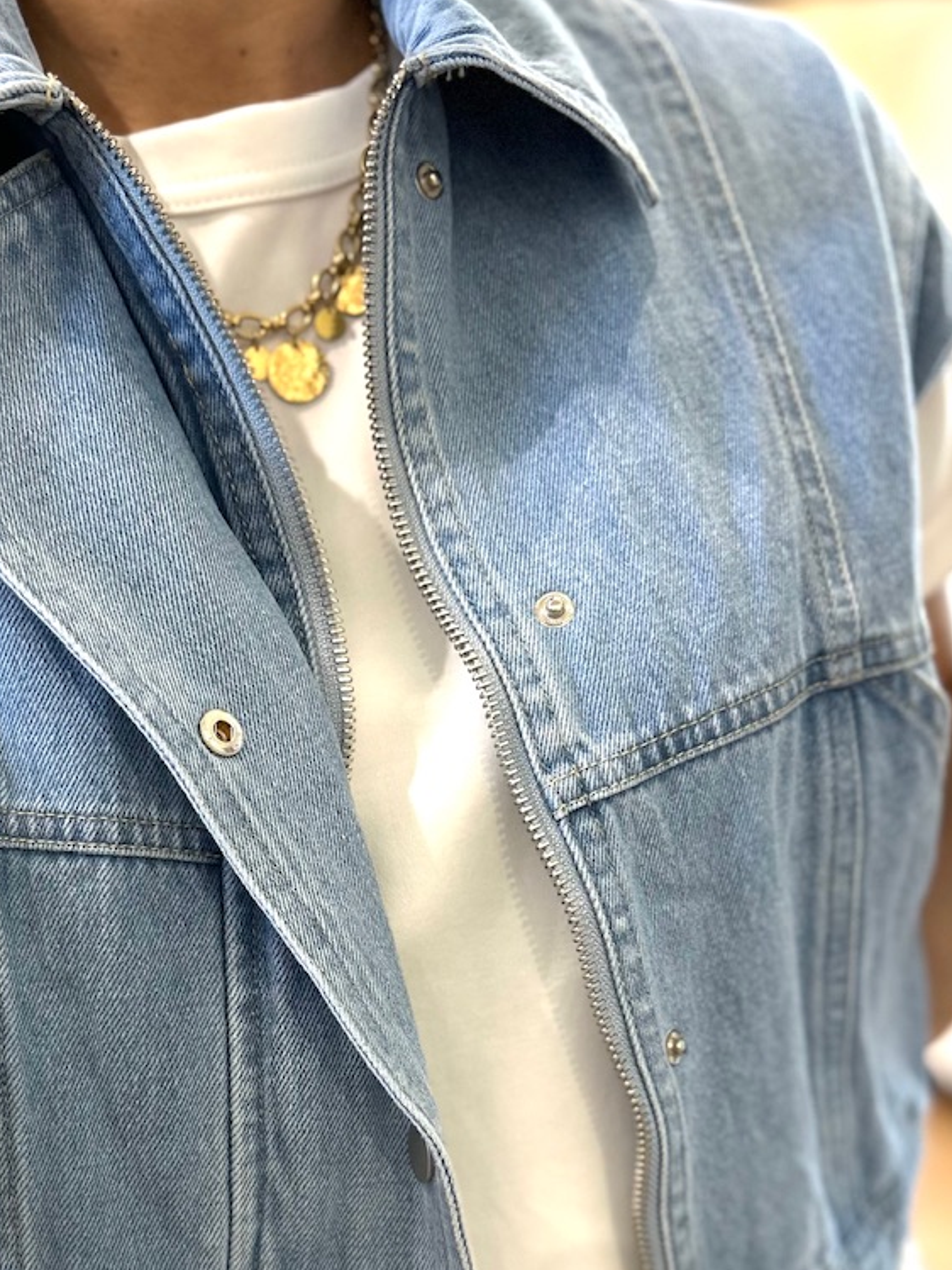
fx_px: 1503
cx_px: 280
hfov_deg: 34.6
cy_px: 980
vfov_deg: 44.0
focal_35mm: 41
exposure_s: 1/63
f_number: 1.78
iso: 250
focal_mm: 6.86
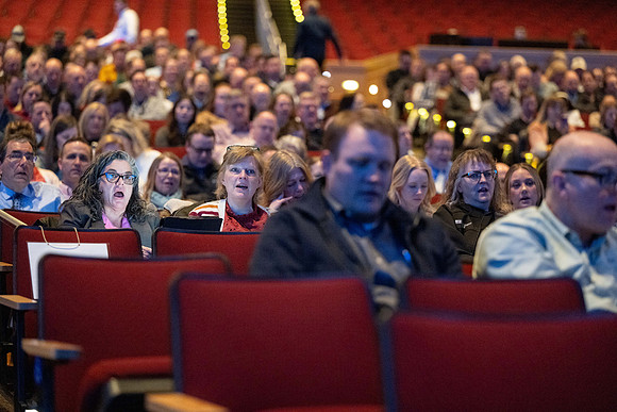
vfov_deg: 11.4
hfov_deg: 17.1
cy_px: 206
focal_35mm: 120
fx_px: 2057
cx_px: 308
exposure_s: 1/60
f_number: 2.8
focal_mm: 120
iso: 10000
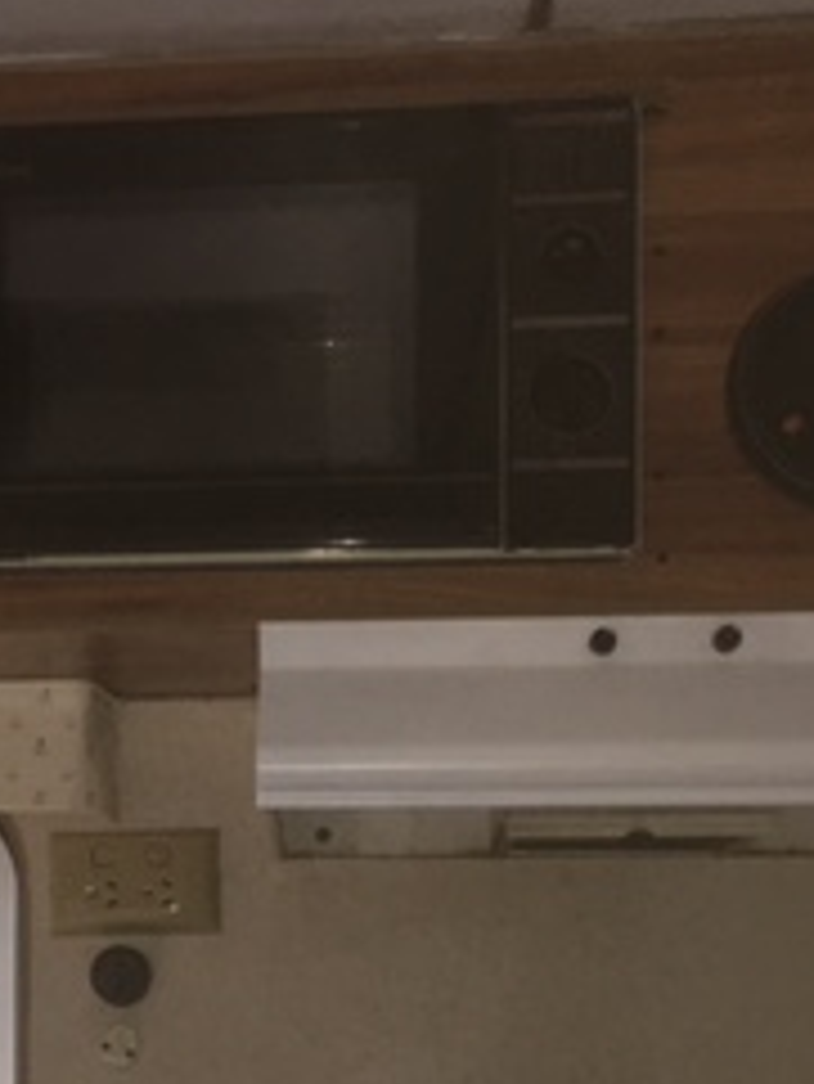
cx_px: 36
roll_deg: -1.5
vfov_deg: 24.6
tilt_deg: +3.6
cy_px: 976
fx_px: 2412
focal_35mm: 77
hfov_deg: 18.7
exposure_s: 1/33
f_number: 2.2
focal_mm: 4.15
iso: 64
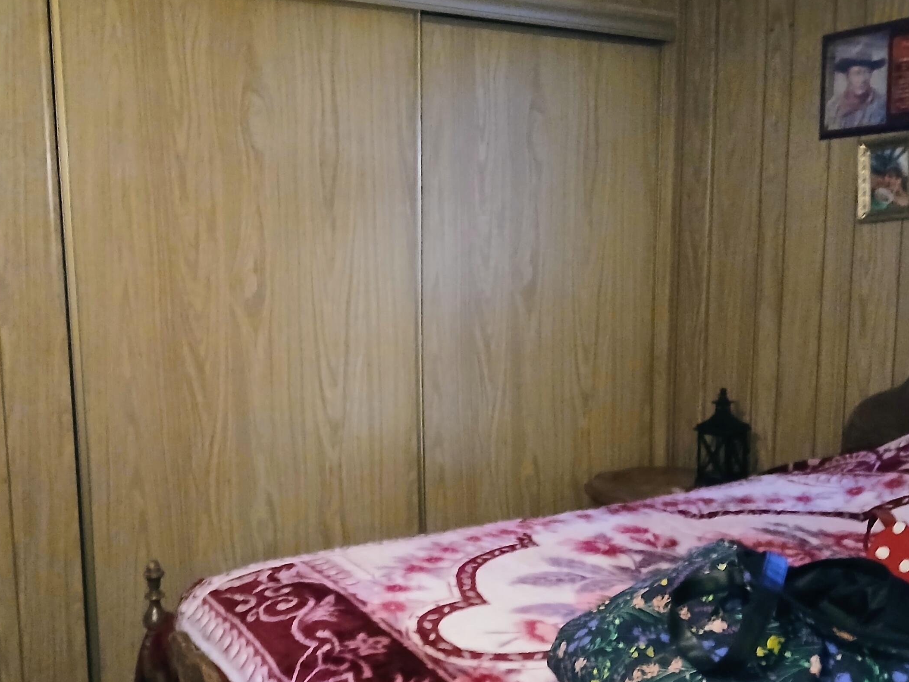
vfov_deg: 38.6
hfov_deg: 50.0
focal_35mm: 37
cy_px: 397
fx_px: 972
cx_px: 400
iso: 1250
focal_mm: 3.98
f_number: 1.8
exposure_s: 1/15
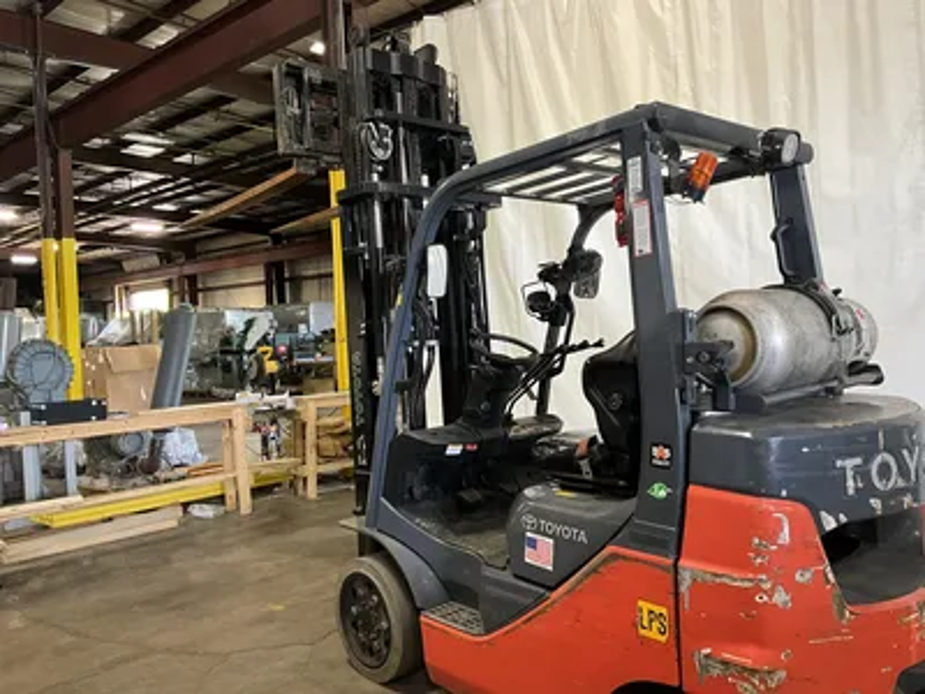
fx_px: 775
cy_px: 347
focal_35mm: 29
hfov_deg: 61.7
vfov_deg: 48.2
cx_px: 462
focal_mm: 3
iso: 200
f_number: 1.8
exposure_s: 1/60
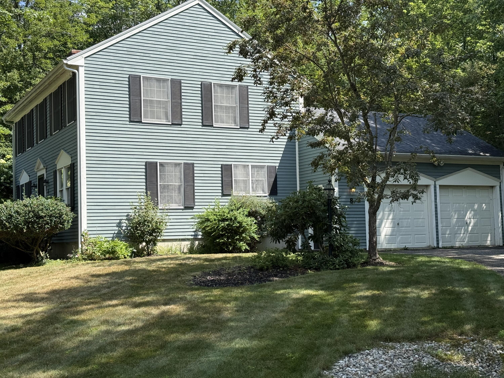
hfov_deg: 39.7
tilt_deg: +4.4
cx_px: 252
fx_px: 699
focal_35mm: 48
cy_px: 189
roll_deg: +2.4
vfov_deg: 30.3
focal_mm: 6.76
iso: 64
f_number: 1.78
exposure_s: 1/1883
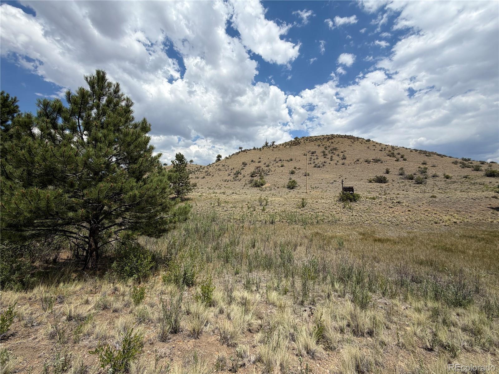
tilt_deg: +4.4
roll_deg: +1.0
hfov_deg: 102.1
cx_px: 250
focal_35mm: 14
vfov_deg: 85.7
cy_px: 187
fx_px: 202
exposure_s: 1/1497
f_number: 2.2
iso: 20
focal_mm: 2.22
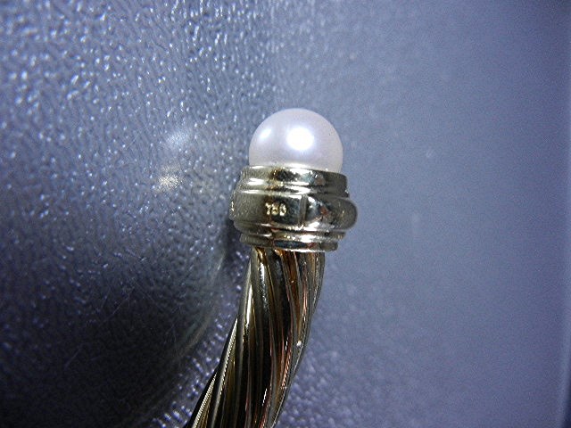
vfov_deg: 46.8
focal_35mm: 30
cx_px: 286
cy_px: 214
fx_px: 495
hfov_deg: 60.0
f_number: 3.5
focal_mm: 5.4
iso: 373
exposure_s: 1/48.8
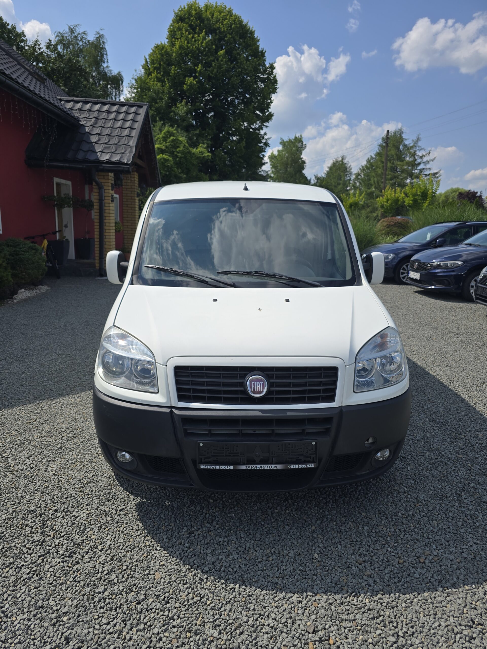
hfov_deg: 58.9
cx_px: 244
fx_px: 431
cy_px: 324
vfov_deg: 73.9
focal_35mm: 23
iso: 12
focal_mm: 6.3
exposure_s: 1/1192
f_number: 1.7
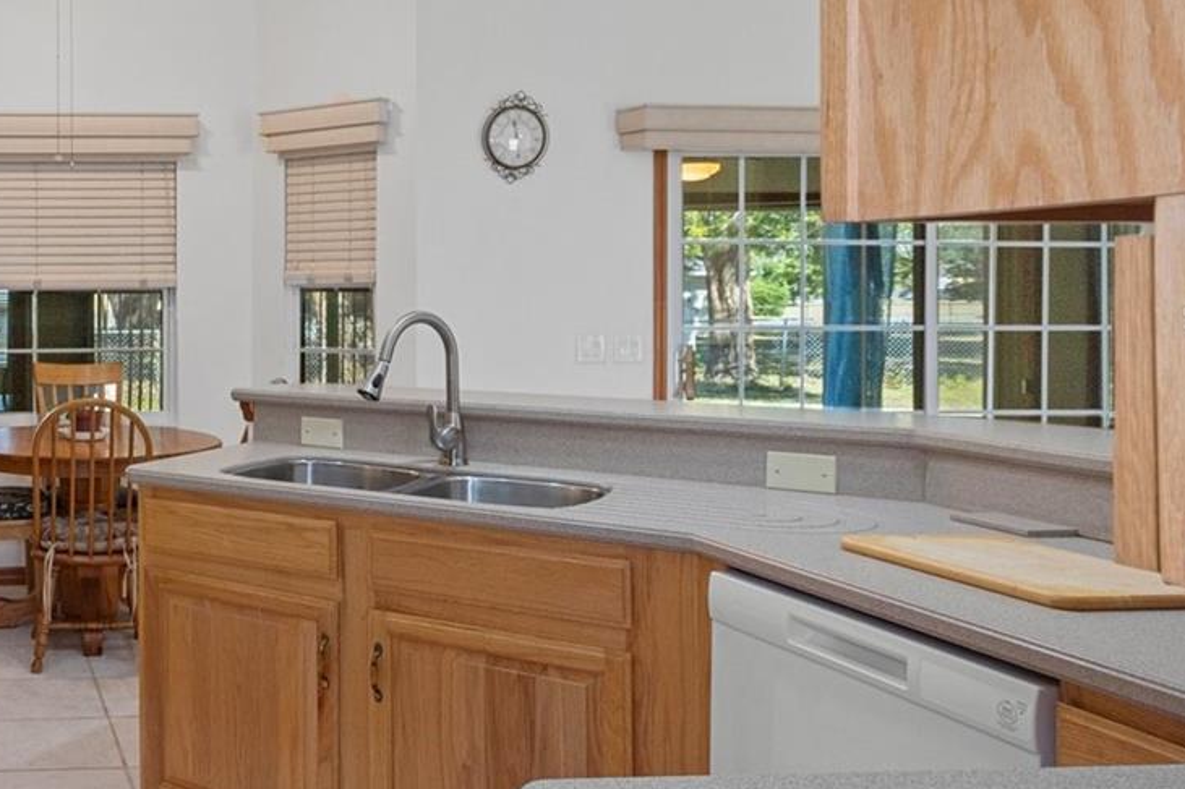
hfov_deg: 46.6
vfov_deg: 37.7
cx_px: 29
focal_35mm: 35
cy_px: 318
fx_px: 1152
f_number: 8
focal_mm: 16
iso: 400
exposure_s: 1/4
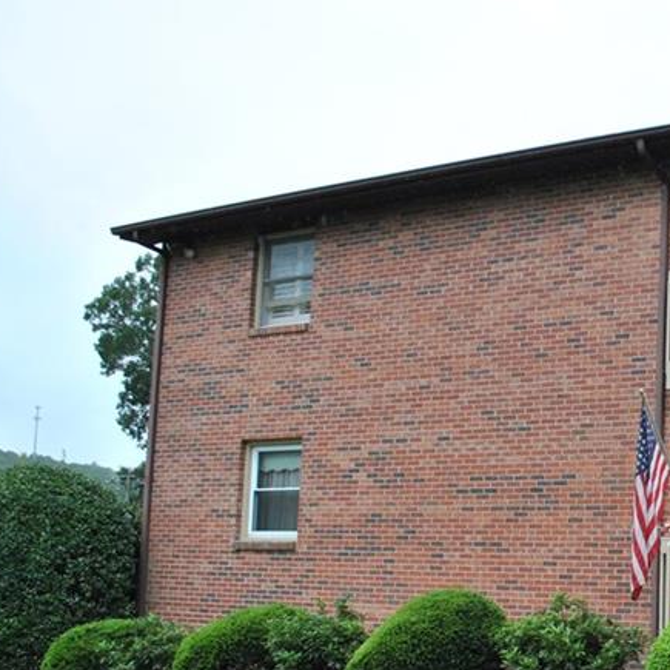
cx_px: 741
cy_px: 464
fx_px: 1182
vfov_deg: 31.3
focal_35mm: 54
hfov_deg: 28.6
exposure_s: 1/500
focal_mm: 18
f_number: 4.5
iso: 200
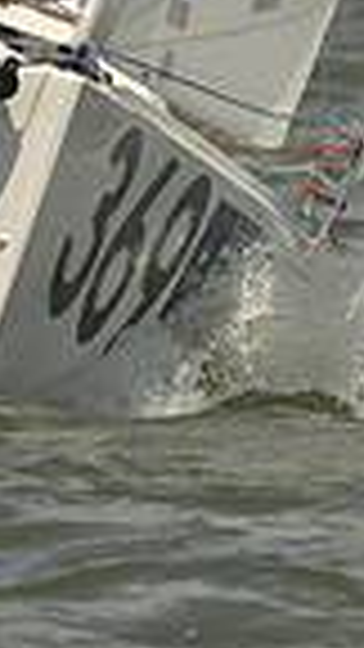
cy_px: 43
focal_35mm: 1310
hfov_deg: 0.9
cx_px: 139
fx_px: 22478
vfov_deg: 1.6
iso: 280
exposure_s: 1/1250
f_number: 10
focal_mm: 310
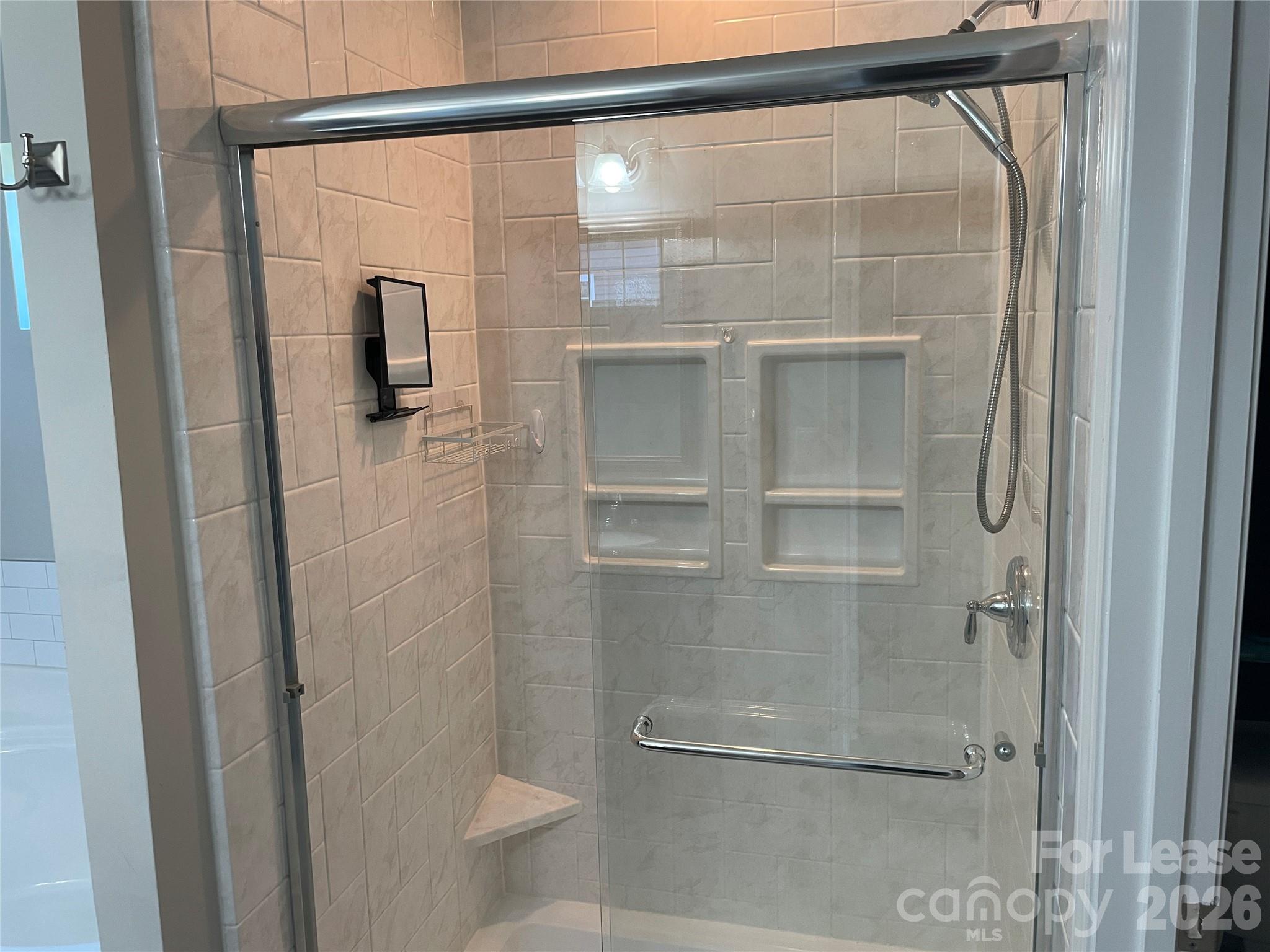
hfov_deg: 67.3
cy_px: 476
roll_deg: +2.0
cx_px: 635
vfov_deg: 53.1
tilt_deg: -8.1
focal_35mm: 26
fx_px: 954
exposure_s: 1/60
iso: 80
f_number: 1.6
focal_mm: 4.2
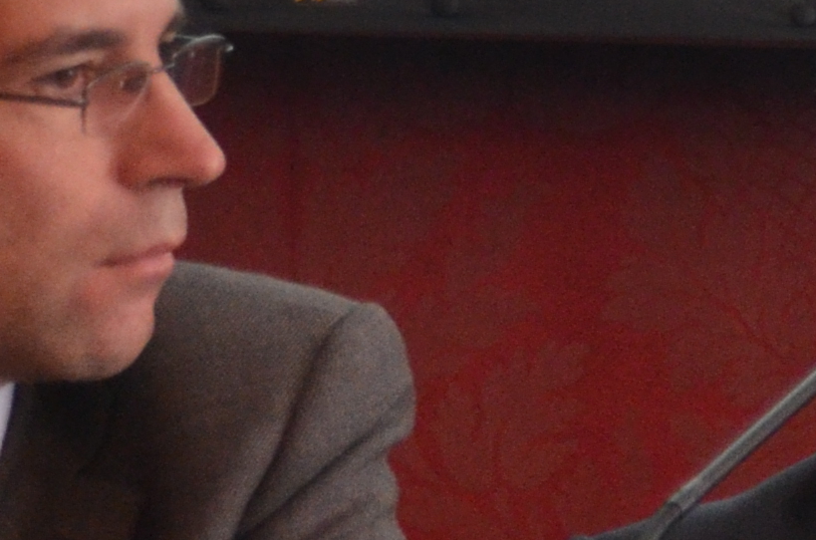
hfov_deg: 6.6
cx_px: 2180
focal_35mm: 291
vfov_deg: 4.7
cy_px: 243
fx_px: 6581
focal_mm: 32
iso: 1000
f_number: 4
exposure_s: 1/50
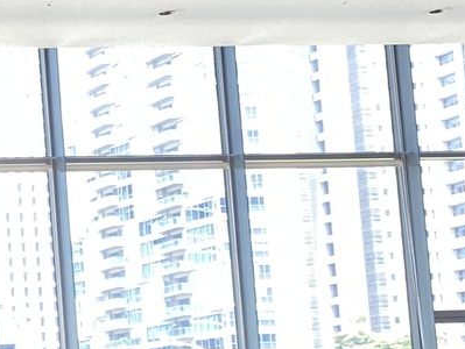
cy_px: 334
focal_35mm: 125
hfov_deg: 13.0
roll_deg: +2.5
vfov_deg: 11.8
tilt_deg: +4.9
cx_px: -554
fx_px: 1681
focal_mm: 4.25
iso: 50
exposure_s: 1/120
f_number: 1.8
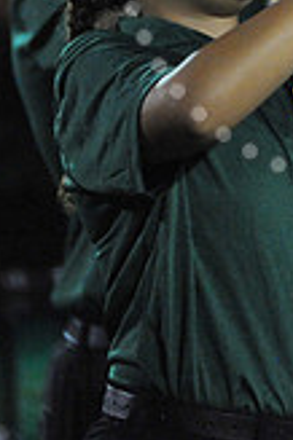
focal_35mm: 2126
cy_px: -70
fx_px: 26008
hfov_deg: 0.6
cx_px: 371
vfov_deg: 1.0
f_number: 6.3
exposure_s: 1/200
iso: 6400
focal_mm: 600
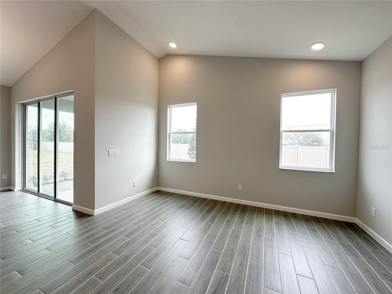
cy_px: 147
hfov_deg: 102.1
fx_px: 159
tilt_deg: -1.2
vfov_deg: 85.7
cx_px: 196
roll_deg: -1.3
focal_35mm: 14
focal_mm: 2.22
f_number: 2.2
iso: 40
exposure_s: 1/120
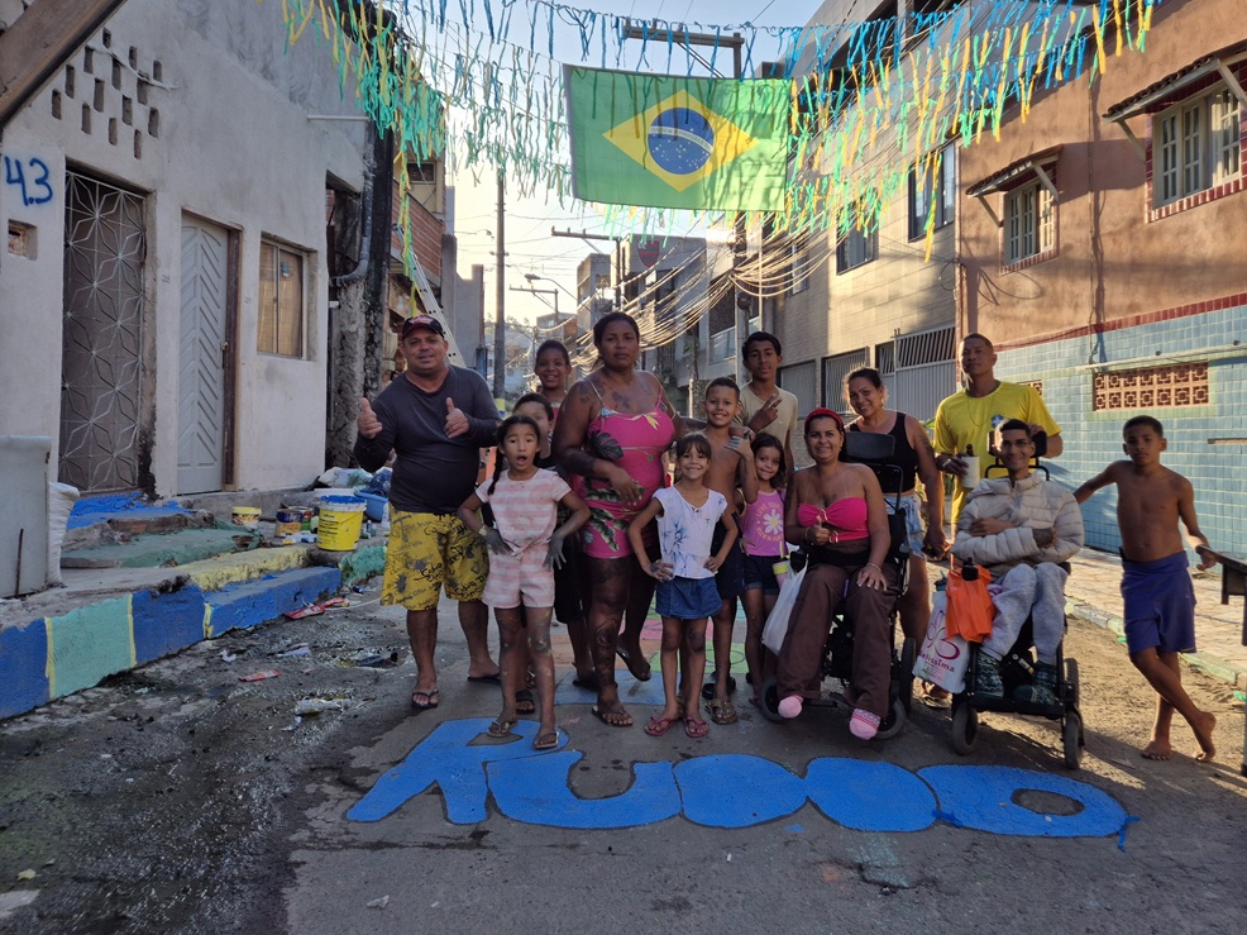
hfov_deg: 62.9
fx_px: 1008
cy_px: 404
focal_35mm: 28
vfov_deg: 49.6
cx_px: 750
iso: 25
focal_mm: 5.4
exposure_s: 1/1356
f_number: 1.8
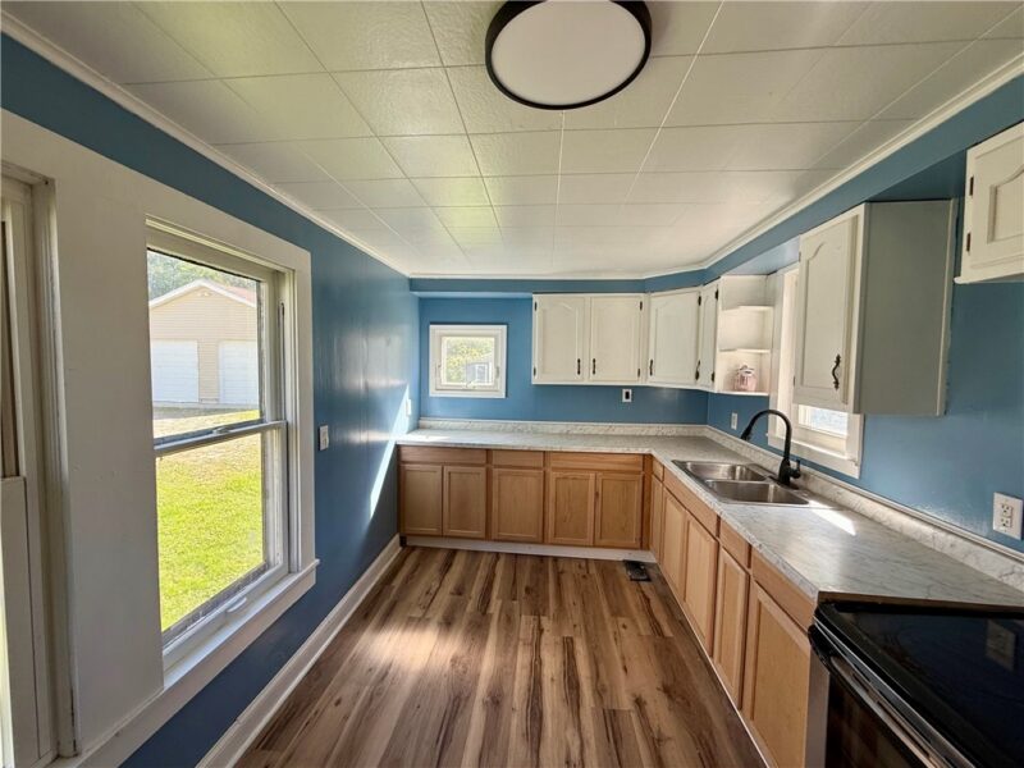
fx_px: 414
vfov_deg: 85.7
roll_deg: -0.5
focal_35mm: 14
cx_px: 512
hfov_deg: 102.1
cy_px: 384
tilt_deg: -2.2
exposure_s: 1/148
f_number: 2.2
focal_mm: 2.22
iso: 64
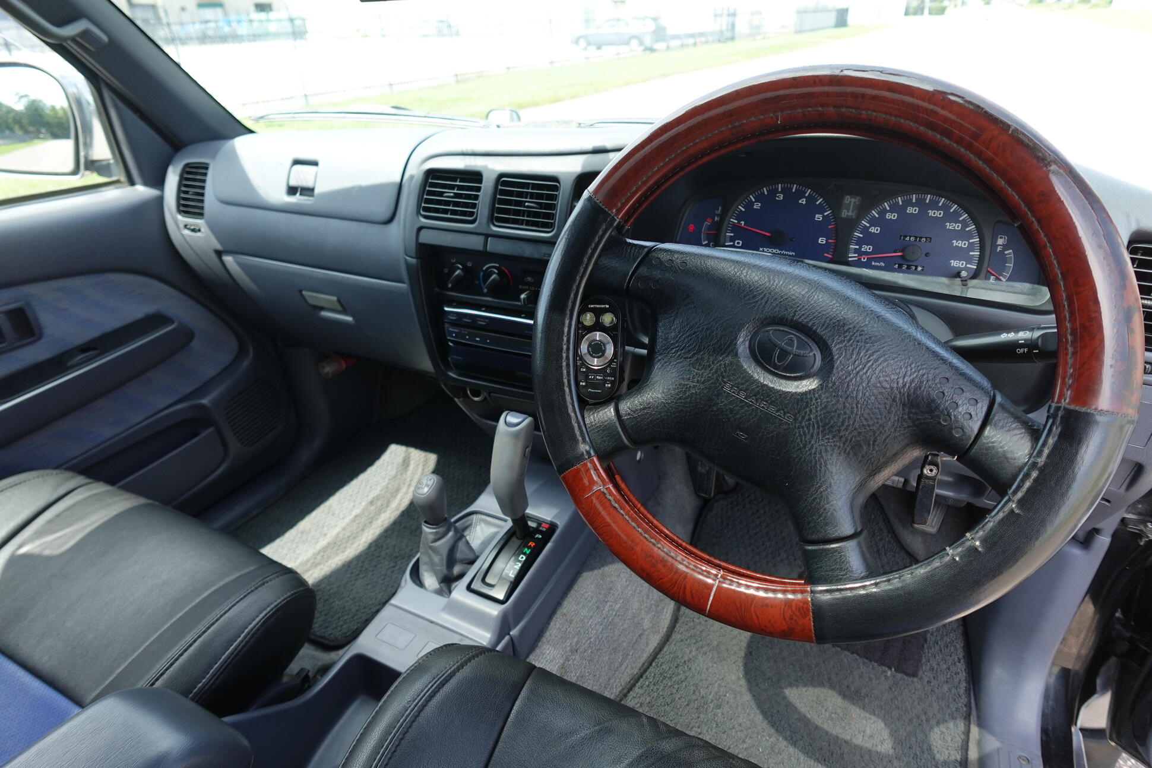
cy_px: 384
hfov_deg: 84.0
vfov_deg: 61.9
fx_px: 640
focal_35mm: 20
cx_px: 576
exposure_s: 1/500
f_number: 2
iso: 125
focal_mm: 7.6
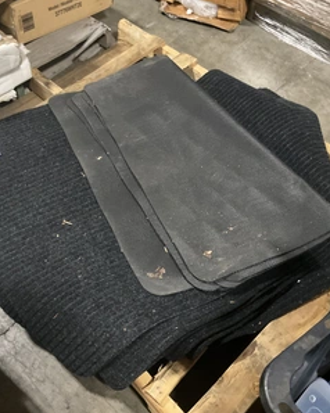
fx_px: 464
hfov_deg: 39.1
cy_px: 206
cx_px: 154
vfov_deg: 48.0
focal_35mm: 38
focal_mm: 3
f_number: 1.8
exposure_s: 1/24
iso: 500
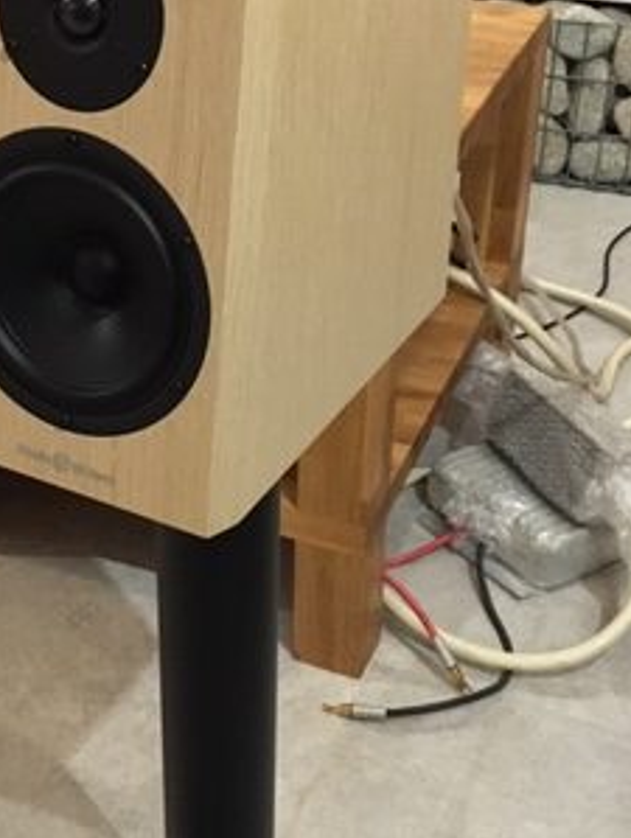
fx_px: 1504
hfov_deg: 23.2
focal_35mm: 62
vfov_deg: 31.1
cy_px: 356
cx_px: 76
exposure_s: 1/17
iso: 250
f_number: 2.2
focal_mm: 4.15
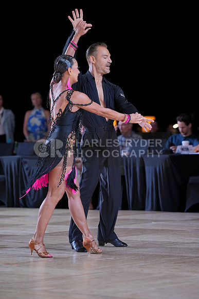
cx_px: 100
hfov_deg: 7.9
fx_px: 1450
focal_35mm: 175
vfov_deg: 11.7
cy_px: 150
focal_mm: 175
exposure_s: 1/400
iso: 640
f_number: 4
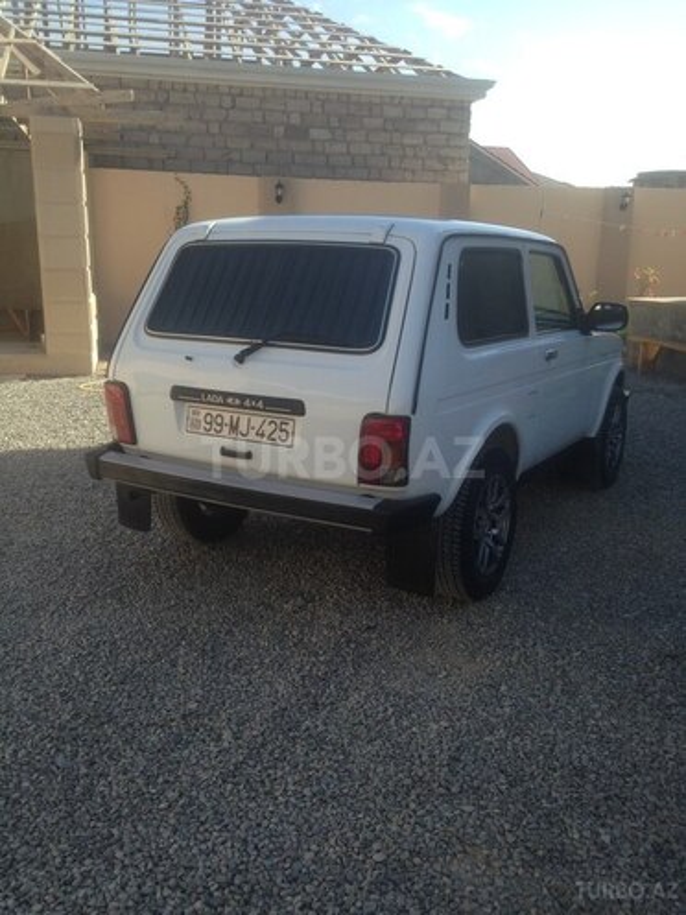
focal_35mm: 33
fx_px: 872
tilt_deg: -11.2
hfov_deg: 42.9
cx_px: 343
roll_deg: -1.4
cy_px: 458
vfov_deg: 55.4
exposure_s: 1/861
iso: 50
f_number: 2.4
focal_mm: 4.12
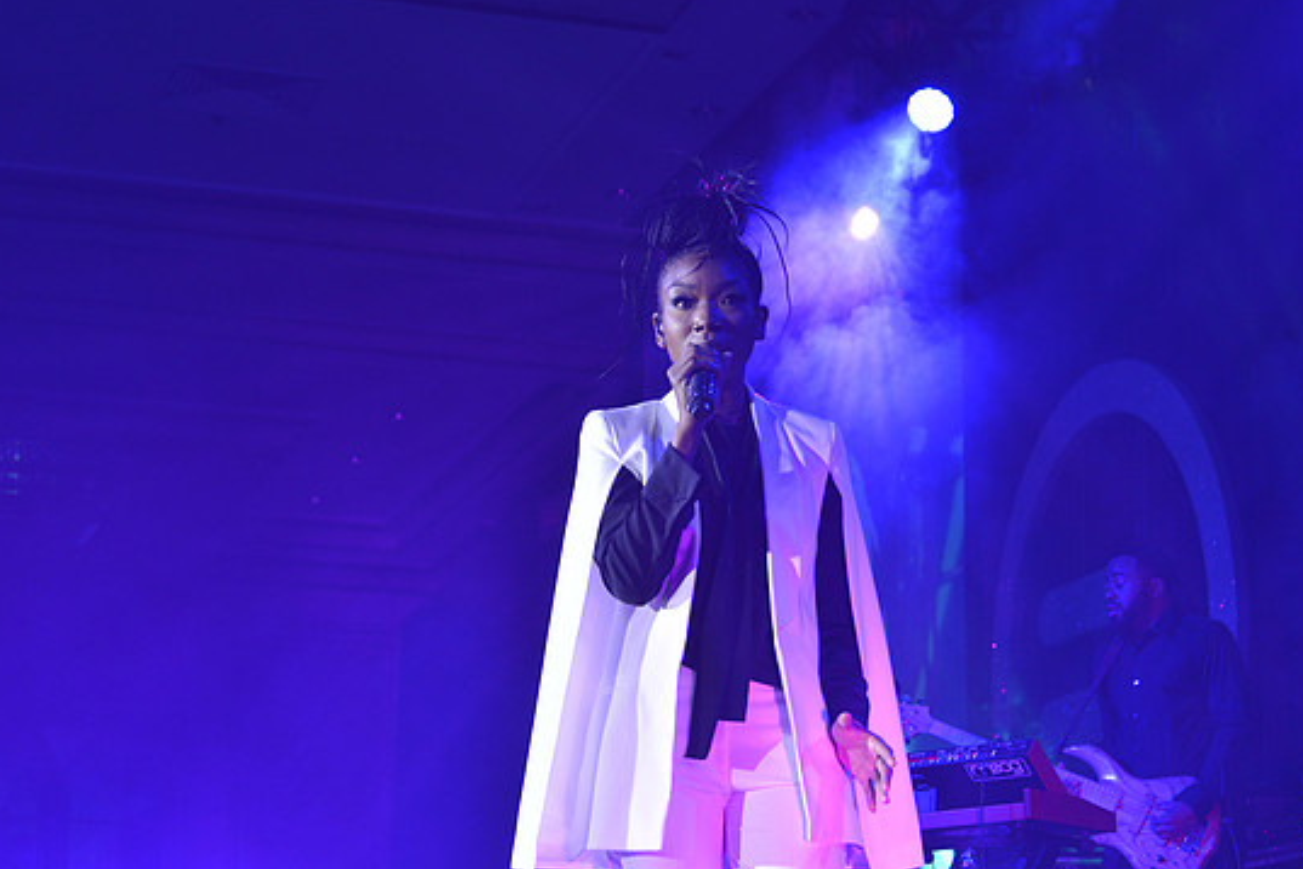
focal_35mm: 81
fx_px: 2932
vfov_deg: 16.9
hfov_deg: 25.1
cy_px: 426
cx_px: 643
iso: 1000
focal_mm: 75
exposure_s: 1/125
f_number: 7.1
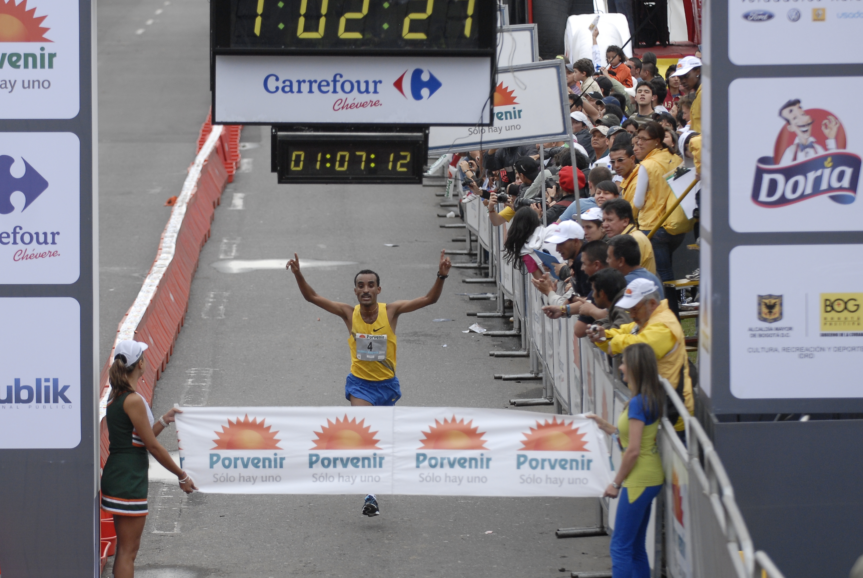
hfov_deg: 9.5
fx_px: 5208
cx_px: 349
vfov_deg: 6.3
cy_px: 310
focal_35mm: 217
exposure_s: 1/1600
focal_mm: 120
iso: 320
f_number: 3.5
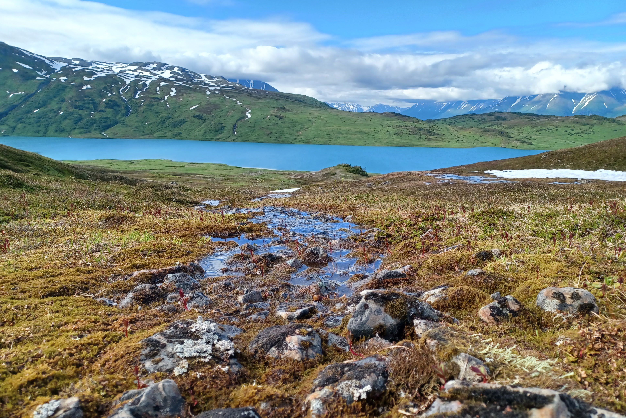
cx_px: 306
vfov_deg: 47.8
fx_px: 469
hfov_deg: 67.4
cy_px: 237
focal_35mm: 27
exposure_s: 1/264
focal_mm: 4.6
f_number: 1.8
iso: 32
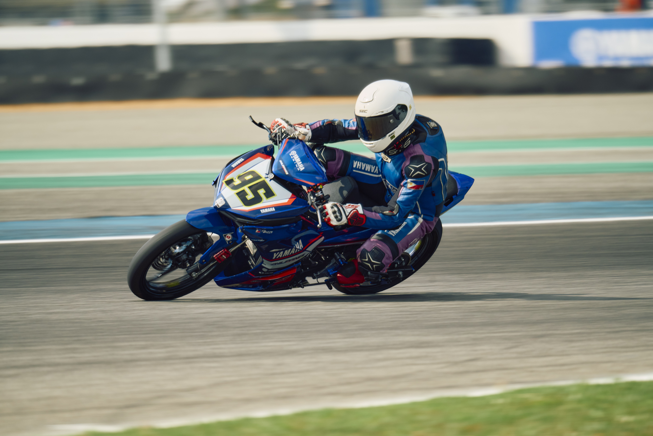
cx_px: 326
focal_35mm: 500
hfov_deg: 4.1
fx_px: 9070
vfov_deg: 2.8
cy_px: 218
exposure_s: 1/320
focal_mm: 500
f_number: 6.7
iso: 320
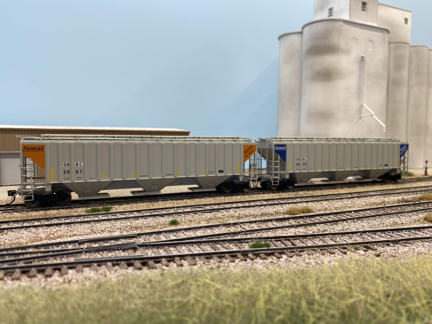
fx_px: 324
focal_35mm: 26
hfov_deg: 67.3
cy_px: 162
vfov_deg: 53.1
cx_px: 216
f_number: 1.8
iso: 64
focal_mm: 4.25
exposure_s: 1/120
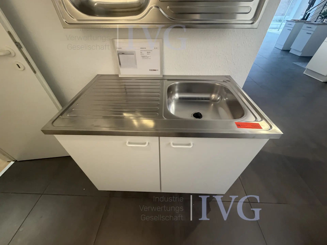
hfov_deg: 102.1
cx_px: 164
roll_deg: +1.7
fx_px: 132
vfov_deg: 85.7
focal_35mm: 14
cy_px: 122
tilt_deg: -40.4
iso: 320
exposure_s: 1/100
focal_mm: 2.22
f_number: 2.2
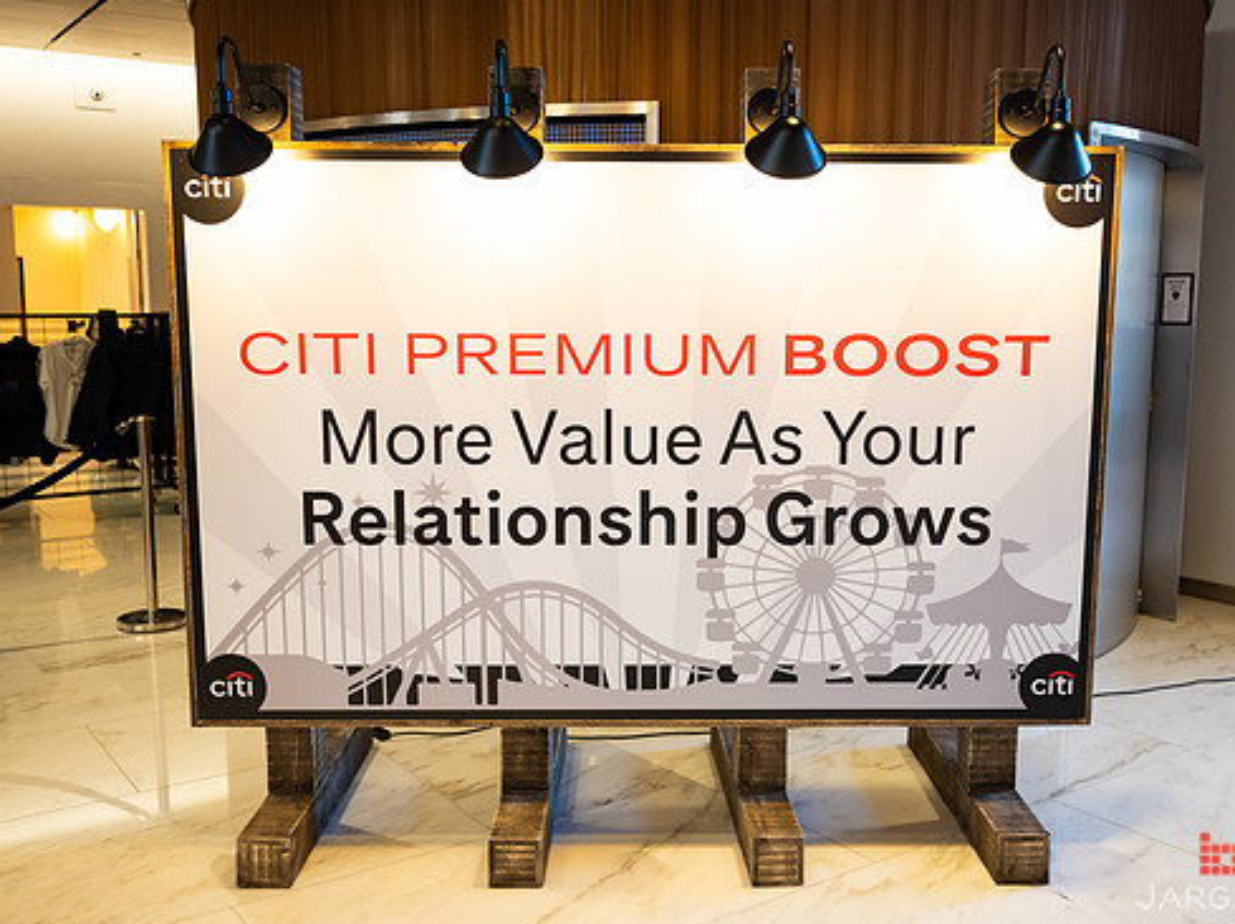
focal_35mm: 35
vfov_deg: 40.6
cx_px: 661
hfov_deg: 52.6
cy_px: 482
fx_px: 1248
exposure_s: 1/320
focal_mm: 30
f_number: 3.2
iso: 1600
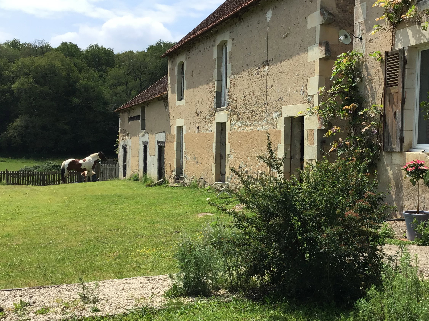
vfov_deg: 32.2
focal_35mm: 45
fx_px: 558
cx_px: 274
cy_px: 171
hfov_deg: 41.7
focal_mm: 3.3
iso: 25
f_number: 2.4
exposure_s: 1/1116
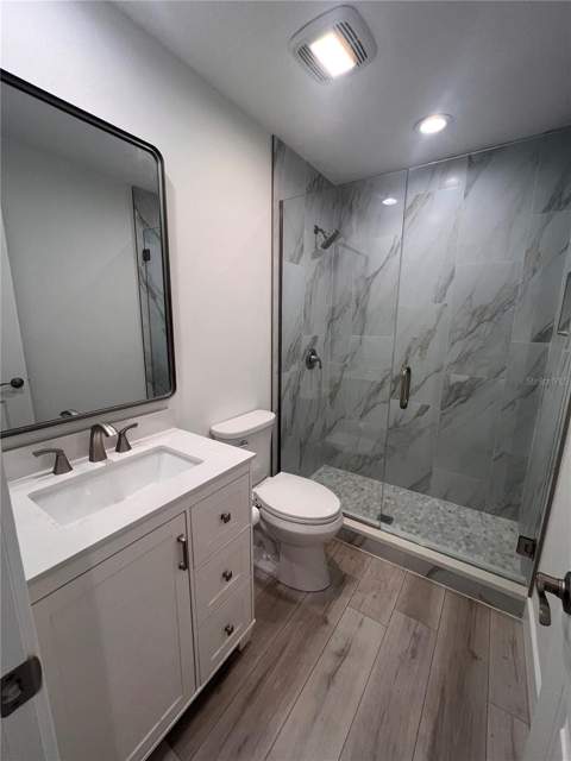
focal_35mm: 13
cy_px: 380
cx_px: 286
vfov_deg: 106.2
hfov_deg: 89.9
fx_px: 286
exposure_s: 1/120
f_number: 1.8
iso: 100
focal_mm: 1.57
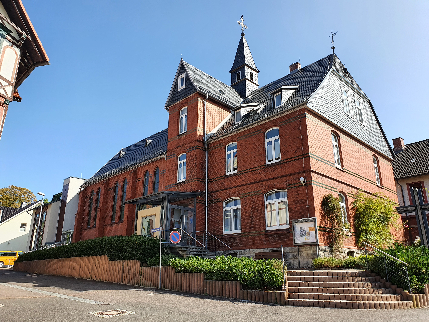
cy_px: 161
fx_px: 322
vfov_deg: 53.1
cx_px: 214
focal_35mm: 26
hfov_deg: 67.3
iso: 50
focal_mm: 4.32
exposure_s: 1/806
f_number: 2.4
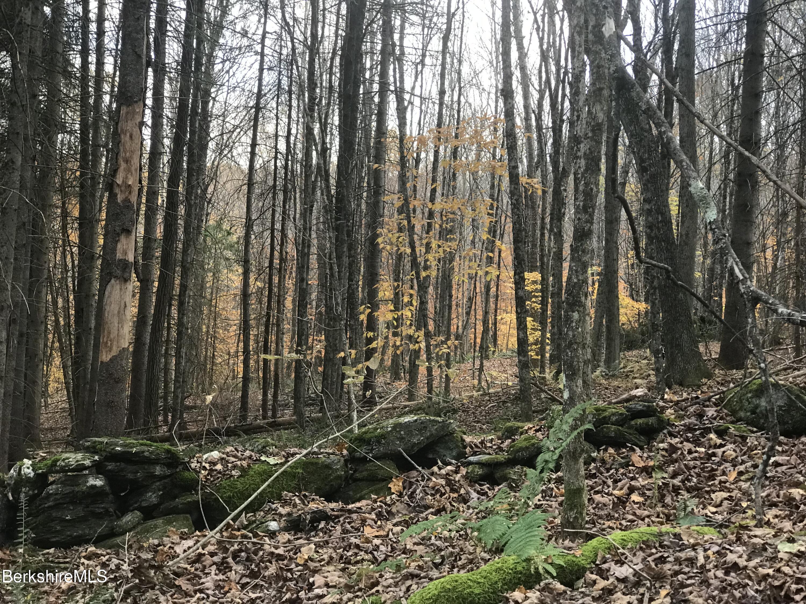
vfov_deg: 25.7
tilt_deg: -0.7
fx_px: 1327
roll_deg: -3.1
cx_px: 403
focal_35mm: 57
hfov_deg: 33.8
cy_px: 302
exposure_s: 1/60
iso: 50
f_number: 2.8
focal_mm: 6.6
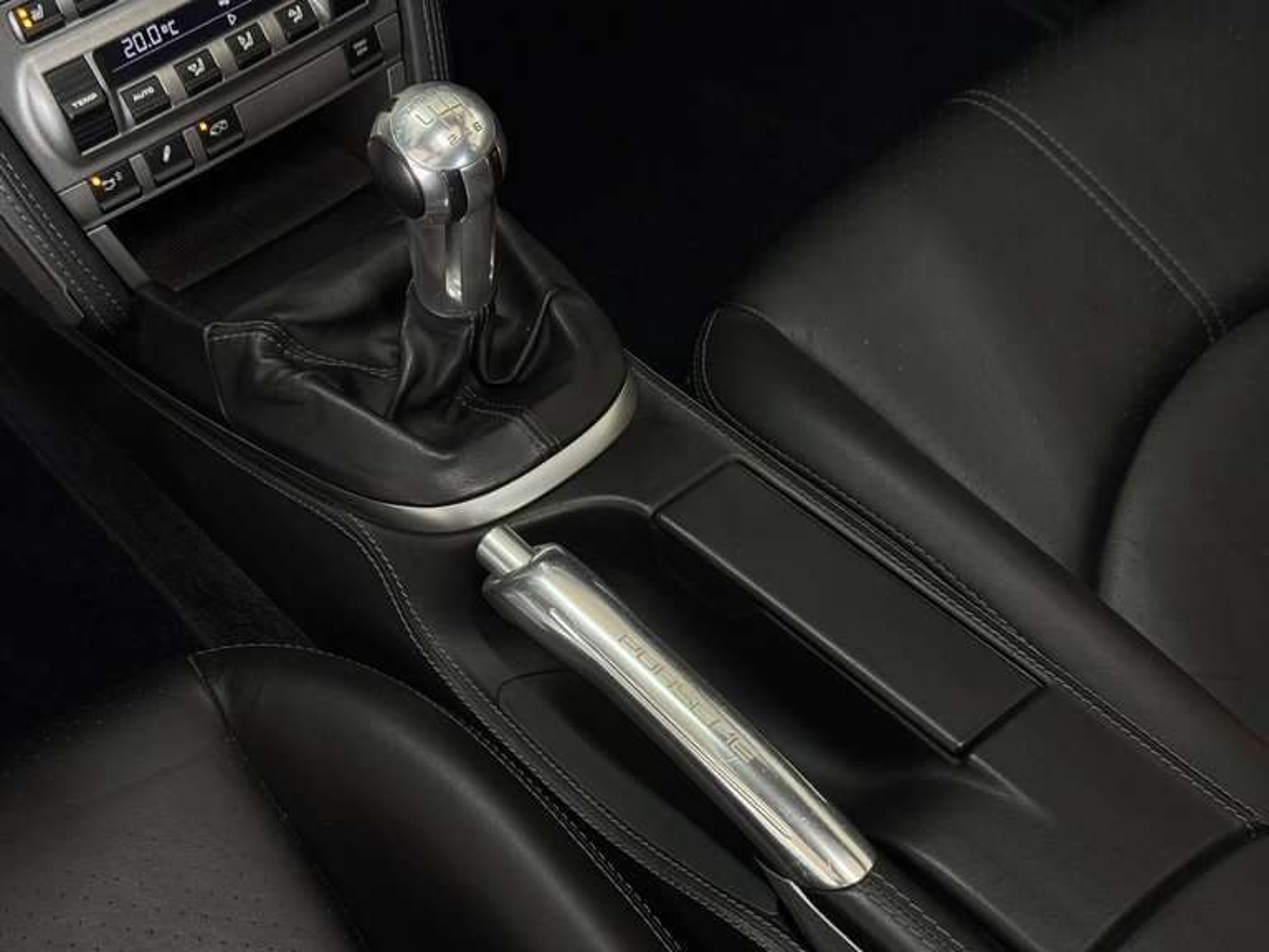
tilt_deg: -52.4
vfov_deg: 30.3
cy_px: 476
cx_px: 634
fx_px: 1760
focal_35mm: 48
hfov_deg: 39.7
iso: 320
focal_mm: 6.76
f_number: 1.78
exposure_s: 1/40
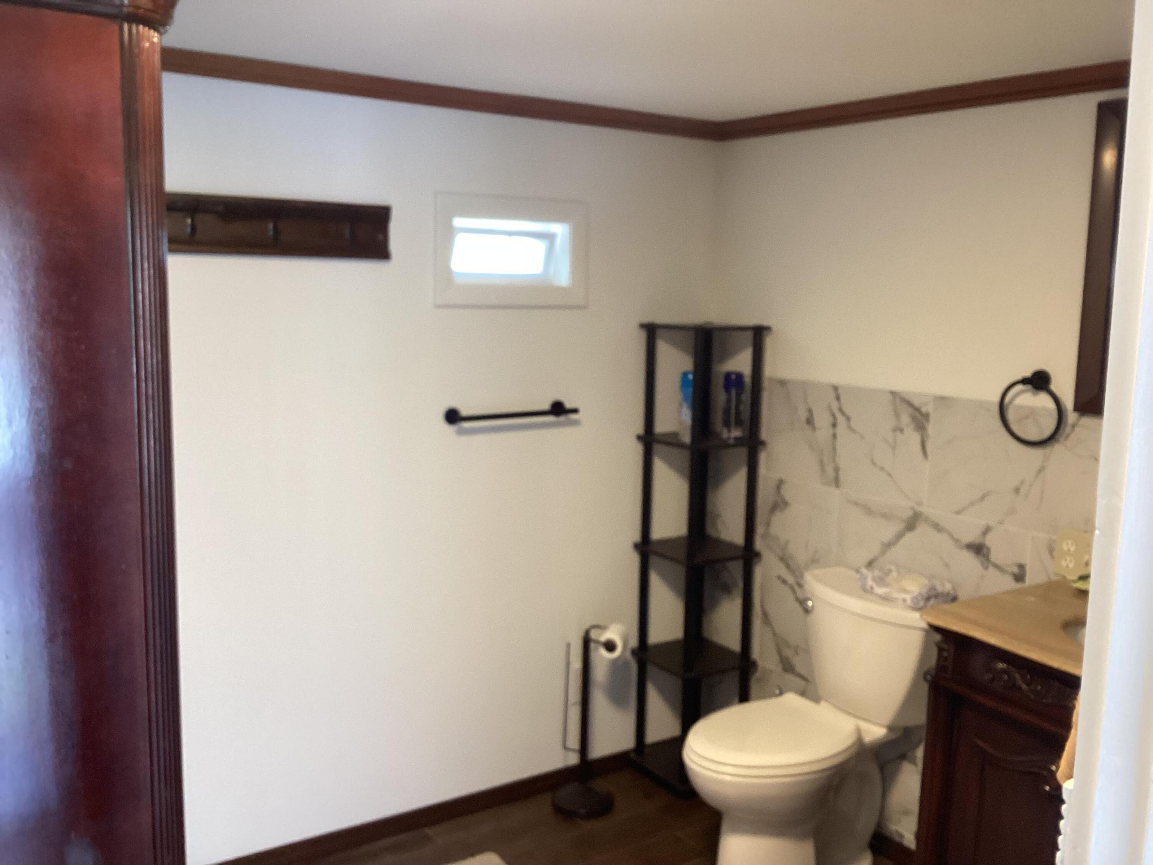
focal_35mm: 31
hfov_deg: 58.4
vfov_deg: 45.4
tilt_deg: -10.8
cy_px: 432
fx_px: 1033
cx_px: 576
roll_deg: -0.8
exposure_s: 1/60
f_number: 2.4
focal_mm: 3.3
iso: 160
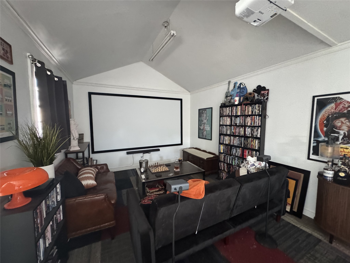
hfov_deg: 102.1
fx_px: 142
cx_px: 175
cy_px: 132
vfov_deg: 85.7
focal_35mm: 14
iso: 1250
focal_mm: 2.22
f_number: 2.2
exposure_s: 1/60
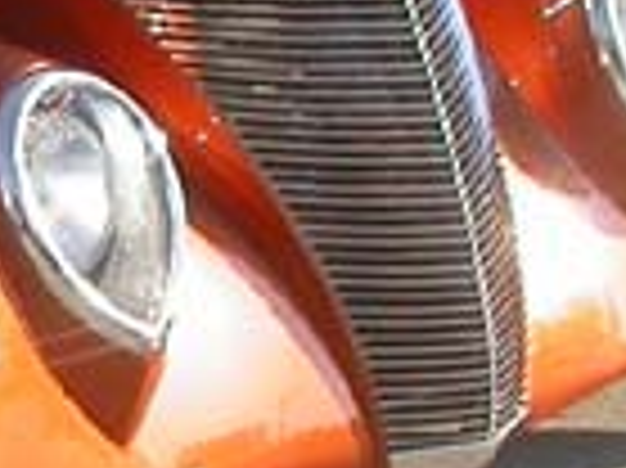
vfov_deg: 5.3
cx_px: -513
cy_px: 9
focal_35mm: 280
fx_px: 5059
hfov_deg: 6.9
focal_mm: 7.85
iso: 100
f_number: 6
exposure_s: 1/196
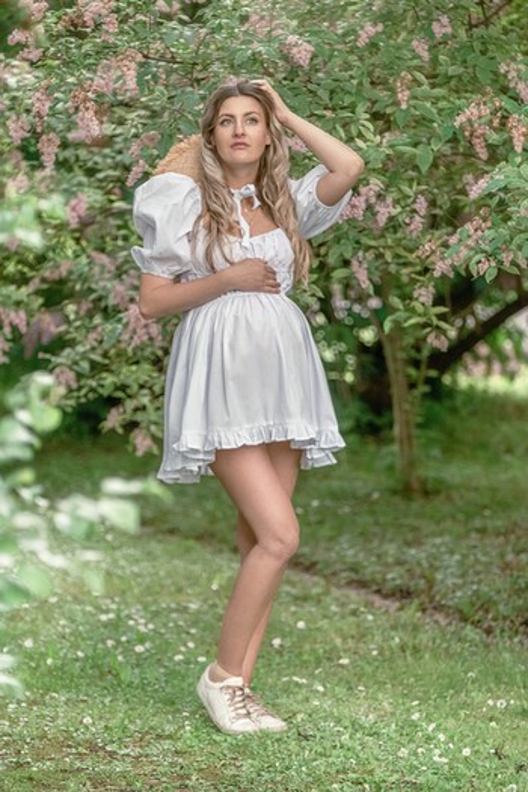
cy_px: 396
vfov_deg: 12.9
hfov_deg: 8.6
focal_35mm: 159
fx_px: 3498
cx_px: 264
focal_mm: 106
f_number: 2.8
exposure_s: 1/125
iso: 1000
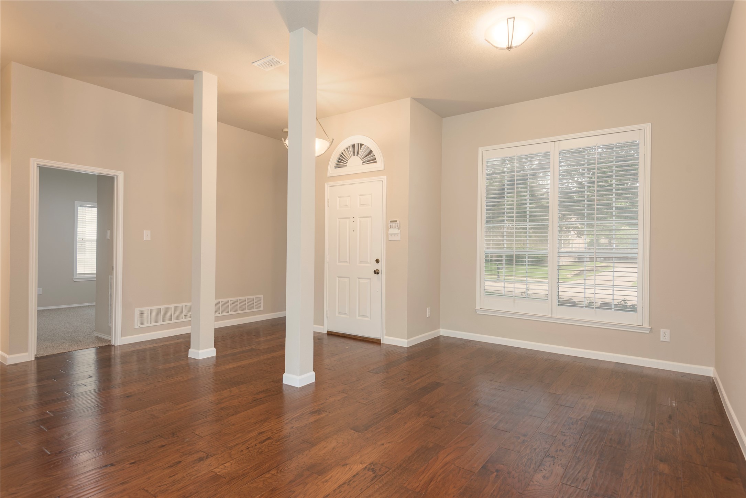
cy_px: 249
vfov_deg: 64.6
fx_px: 394
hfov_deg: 86.9
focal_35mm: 19
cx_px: 373
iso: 100
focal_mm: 19
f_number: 7.1
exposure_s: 1/2
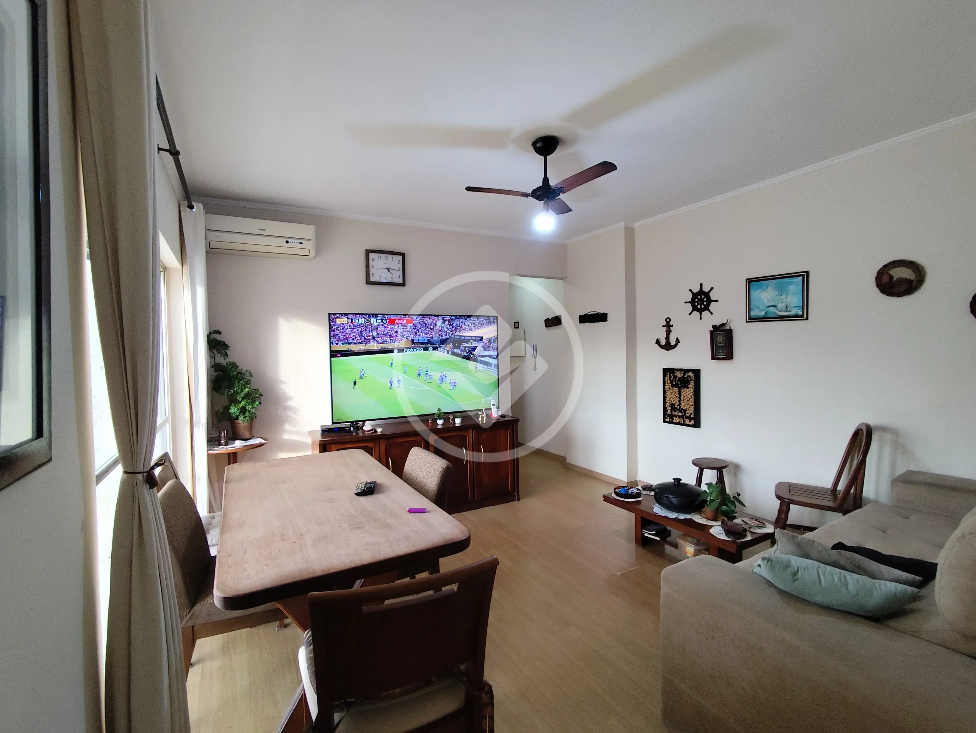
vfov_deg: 78.2
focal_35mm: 16
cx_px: 488
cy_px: 366
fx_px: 451
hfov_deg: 94.5
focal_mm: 1.65
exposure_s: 1/60
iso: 160
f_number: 2.2
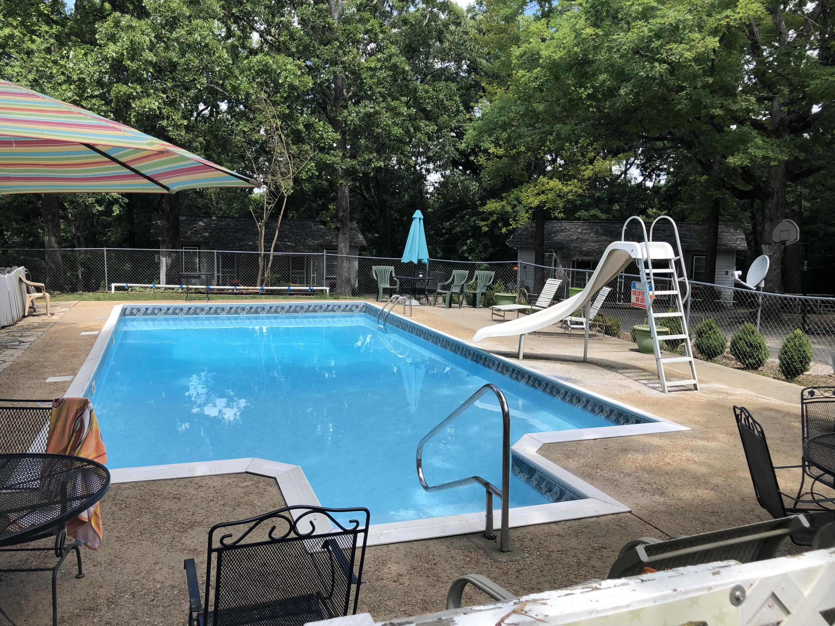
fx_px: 675
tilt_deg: -6.9
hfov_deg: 63.4
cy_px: 313
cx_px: 418
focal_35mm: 28
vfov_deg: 49.7
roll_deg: -1.4
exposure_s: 1/615
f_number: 1.8
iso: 20
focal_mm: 3.99
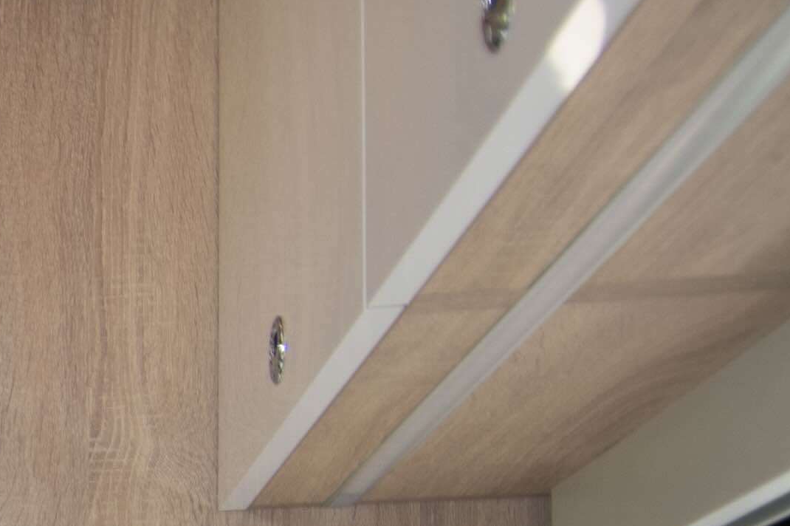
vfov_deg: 13.8
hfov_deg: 14.8
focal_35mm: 91
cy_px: 861
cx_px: -1074
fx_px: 1996
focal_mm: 12
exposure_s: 1/40
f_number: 4
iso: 100
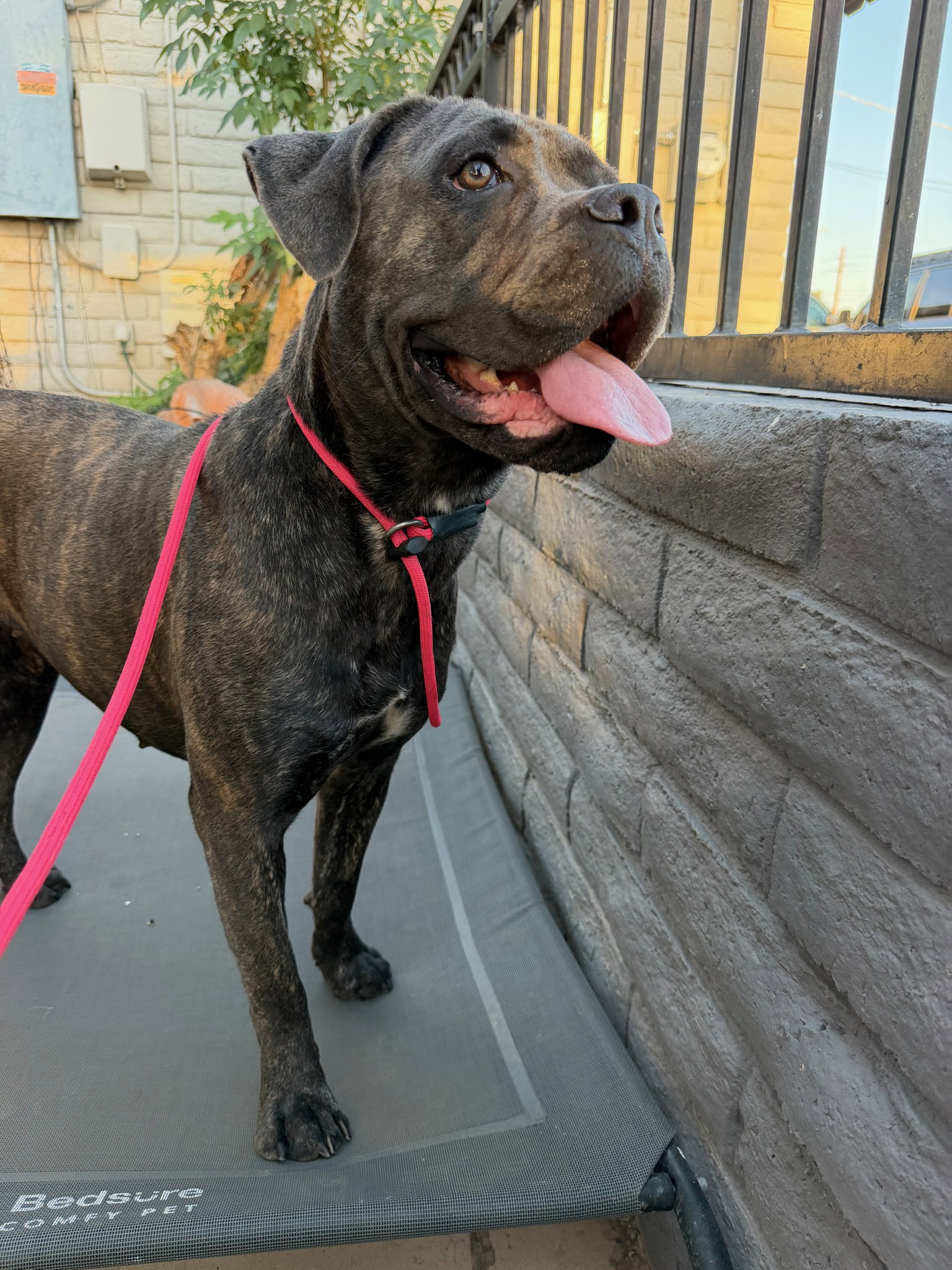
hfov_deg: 56.8
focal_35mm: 24
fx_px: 880
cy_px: 635
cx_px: 476
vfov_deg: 71.6
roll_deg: -2.0
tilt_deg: -17.5
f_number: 1.78
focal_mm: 6.76
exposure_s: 1/176
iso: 200
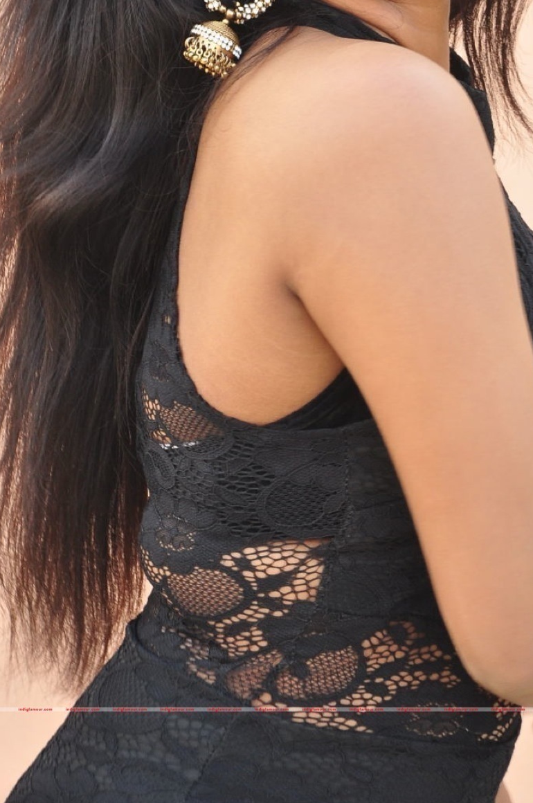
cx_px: 413
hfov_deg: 7.3
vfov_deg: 11.0
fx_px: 4165
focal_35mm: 187
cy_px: 194
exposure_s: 1/125
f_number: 6.3
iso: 400
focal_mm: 80
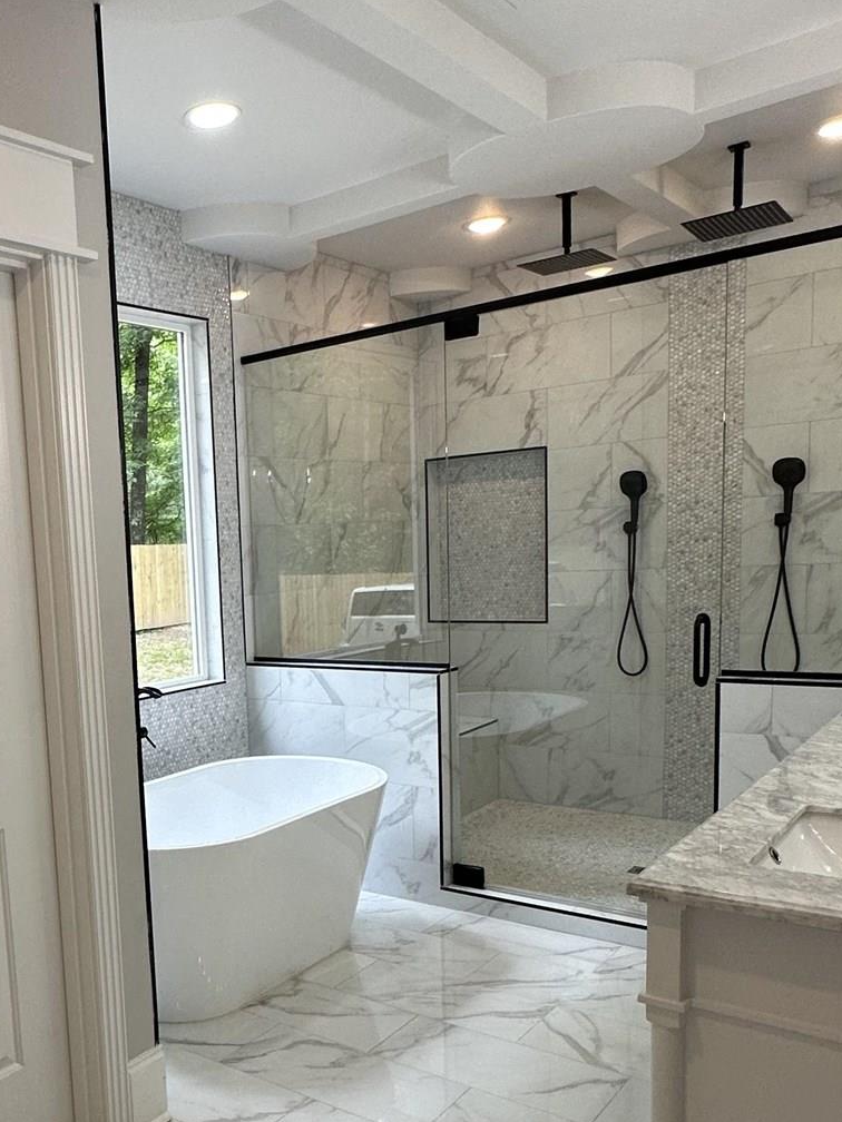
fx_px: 1038
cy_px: 688
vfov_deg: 56.3
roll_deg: +1.5
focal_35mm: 32
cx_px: 116
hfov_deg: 41.3
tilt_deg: -7.1
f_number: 2.2
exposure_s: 1/120
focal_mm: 2.22
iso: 80
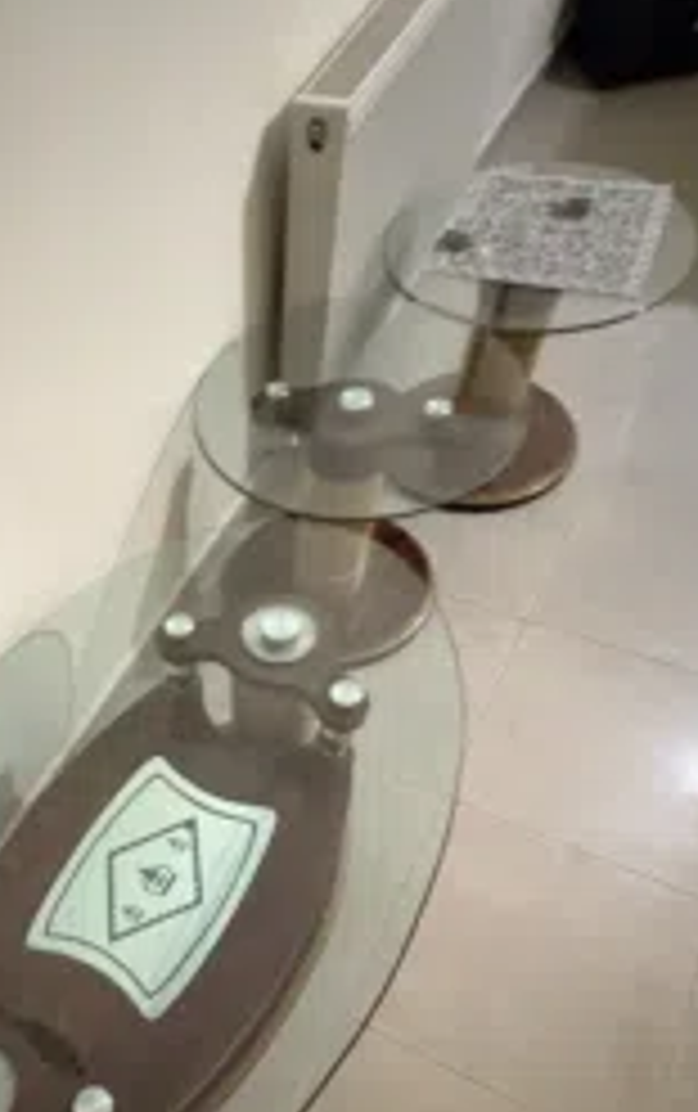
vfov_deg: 69.3
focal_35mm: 24
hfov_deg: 48.3
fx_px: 728
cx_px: 140
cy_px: 846
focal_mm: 2.22
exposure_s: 1/33
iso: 1000
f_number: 2.2
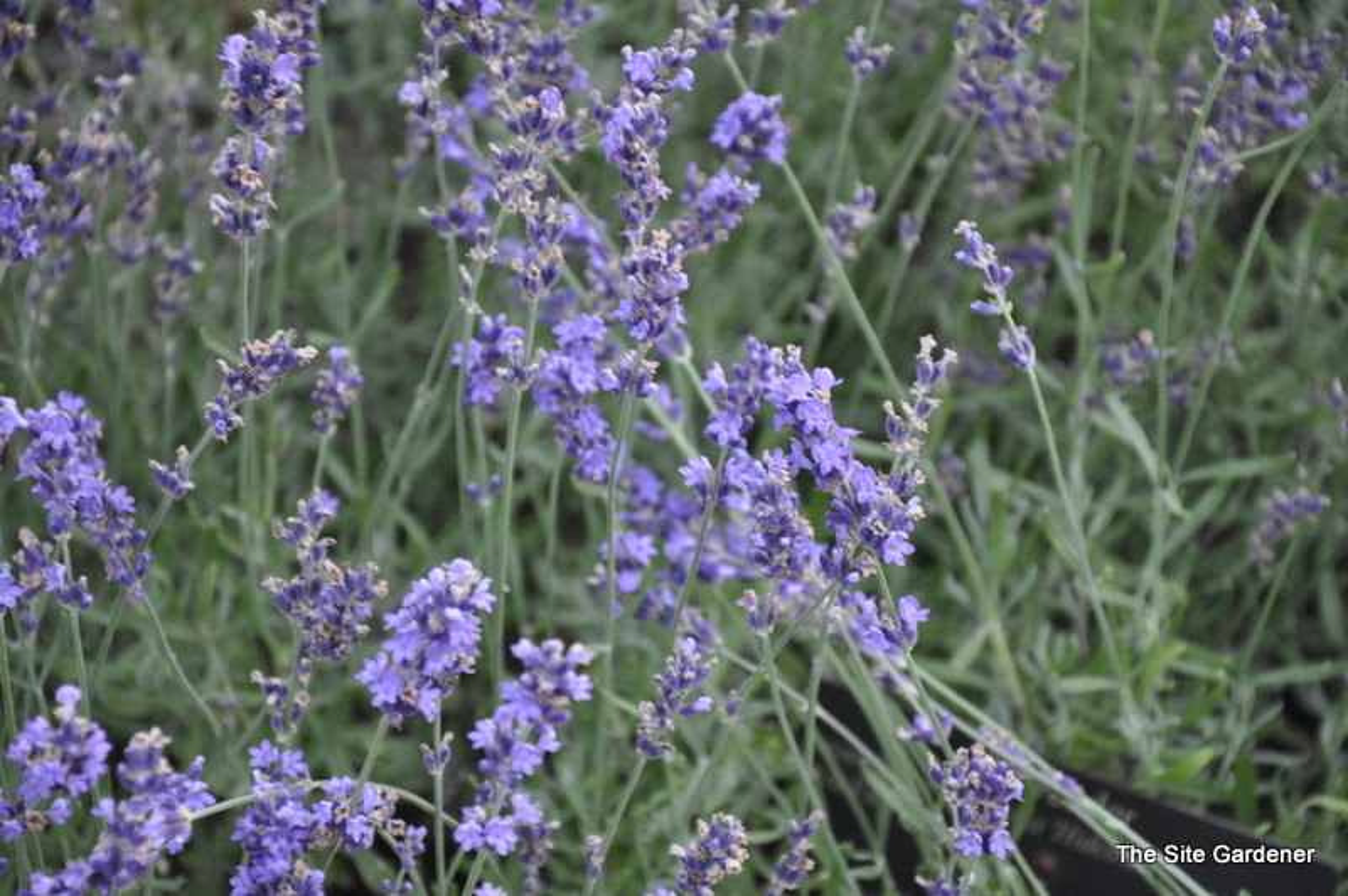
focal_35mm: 158
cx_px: 674
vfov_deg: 8.7
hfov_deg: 13.1
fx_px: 5893
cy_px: 448
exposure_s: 1/90
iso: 1600
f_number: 5.6
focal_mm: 105
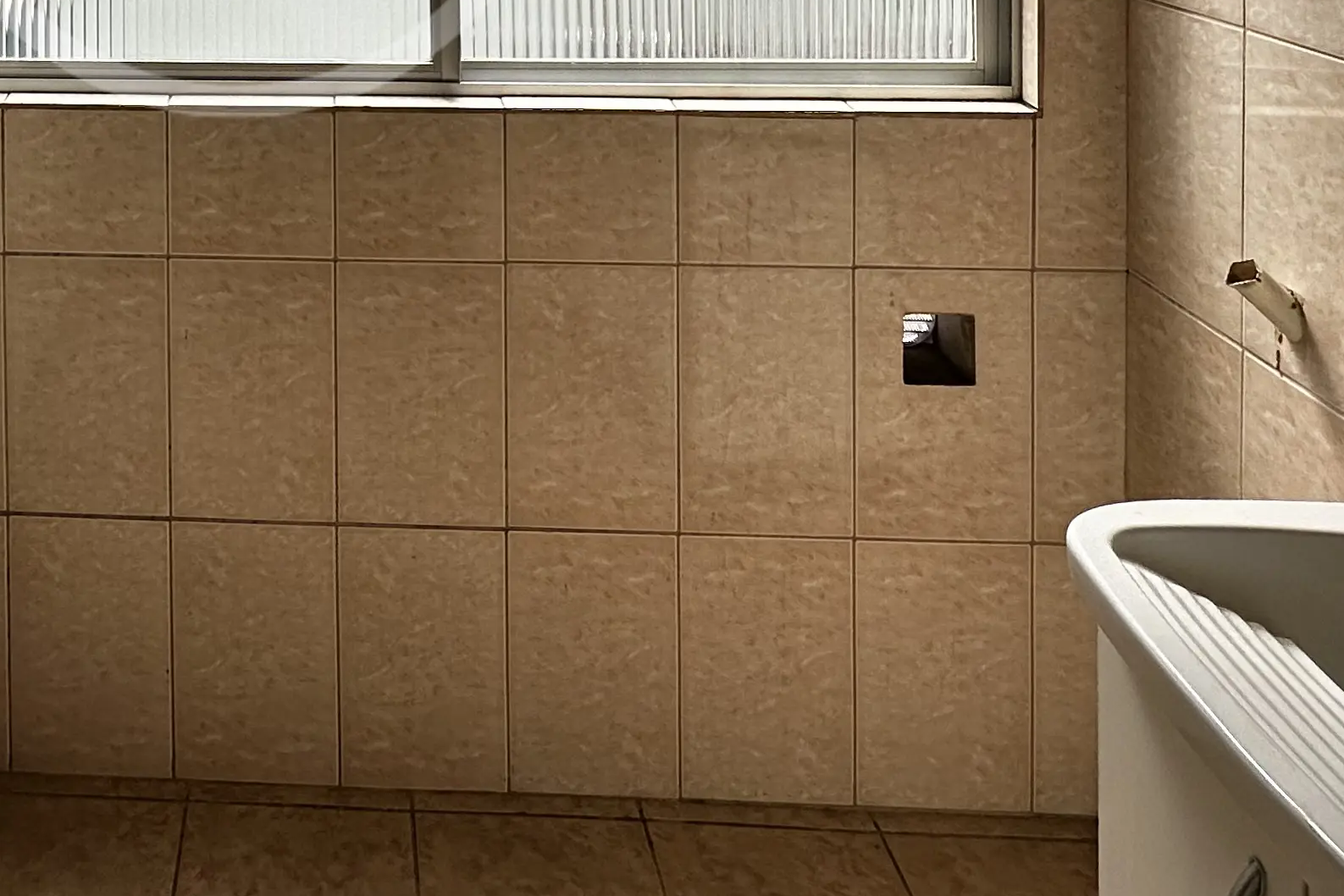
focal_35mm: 37
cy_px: -217
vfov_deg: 29.9
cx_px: 237
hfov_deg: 48.4
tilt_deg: -1.8
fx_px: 1381
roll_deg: +0.0
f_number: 2.2
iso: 40
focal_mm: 2.22
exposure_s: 1/304
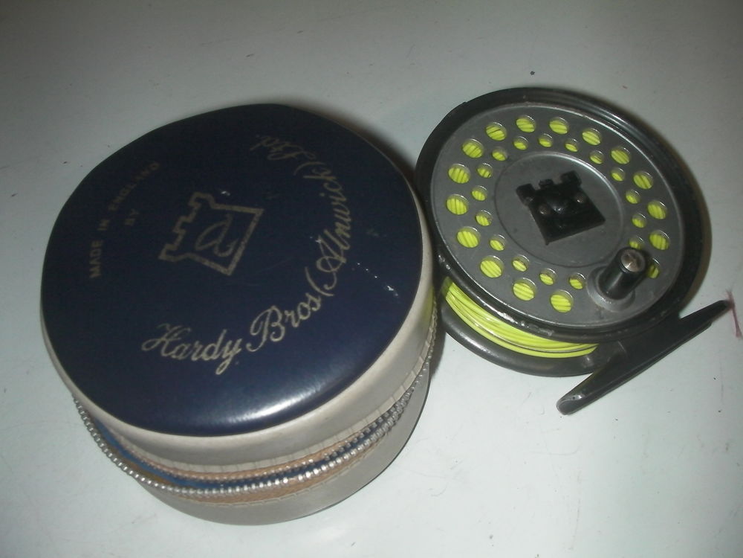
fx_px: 816
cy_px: 279
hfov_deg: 49.0
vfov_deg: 37.7
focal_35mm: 38
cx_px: 372
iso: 200
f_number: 5.6
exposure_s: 1/30
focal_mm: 6.3
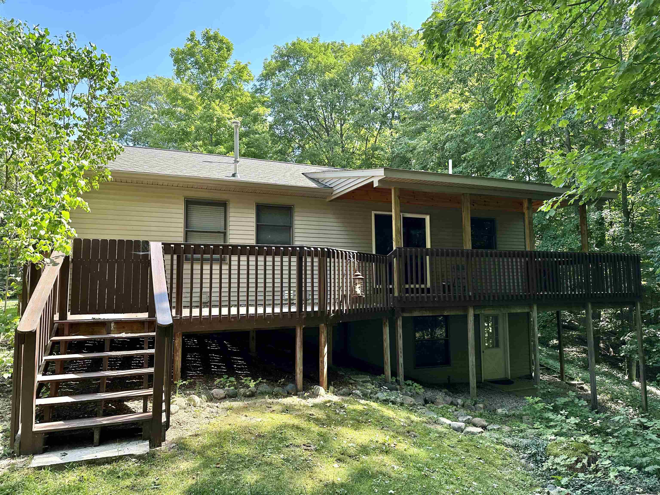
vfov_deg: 56.8
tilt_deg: +5.7
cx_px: 330
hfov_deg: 71.6
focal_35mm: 24
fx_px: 458
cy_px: 248
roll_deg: +0.7
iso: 80
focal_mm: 6.86
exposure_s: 1/962
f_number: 1.78
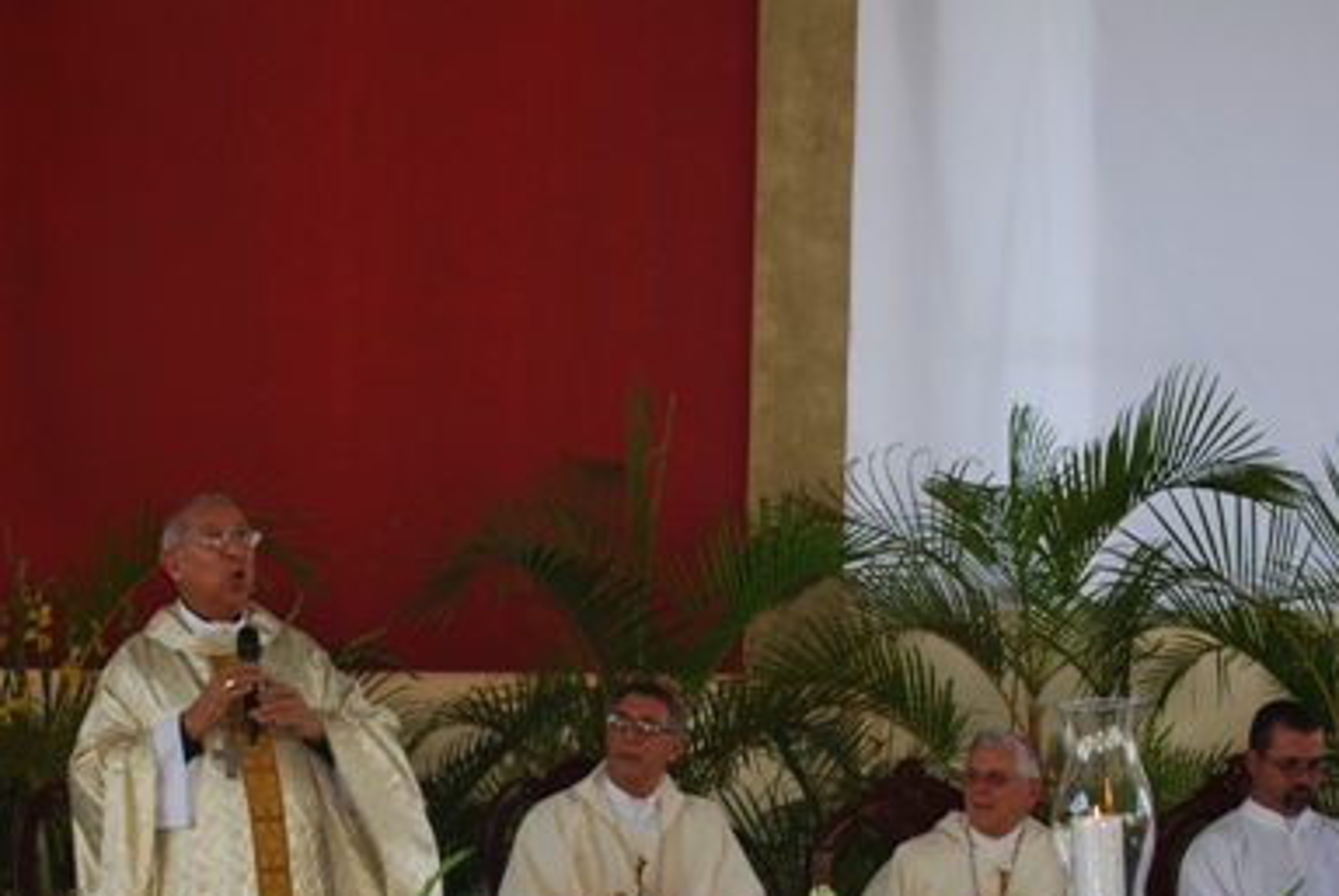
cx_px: 443
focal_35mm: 95
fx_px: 3537
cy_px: 743
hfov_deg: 21.4
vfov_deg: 14.3
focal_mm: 38
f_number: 5.3
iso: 100
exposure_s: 1/60
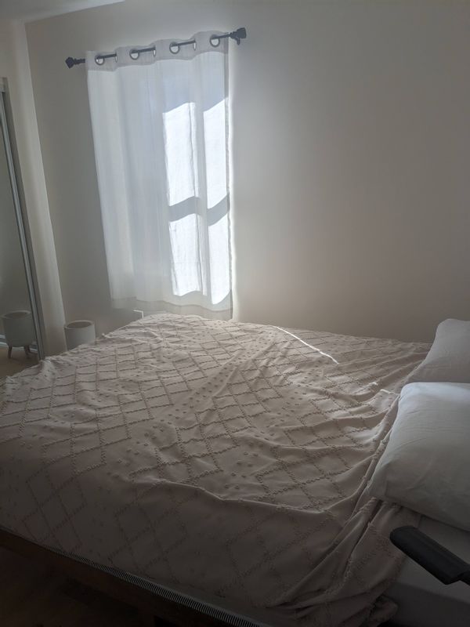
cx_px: 235
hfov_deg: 51.4
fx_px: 489
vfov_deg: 65.3
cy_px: 314
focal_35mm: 27
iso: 57
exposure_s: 1/709
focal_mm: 4.38
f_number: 1.73
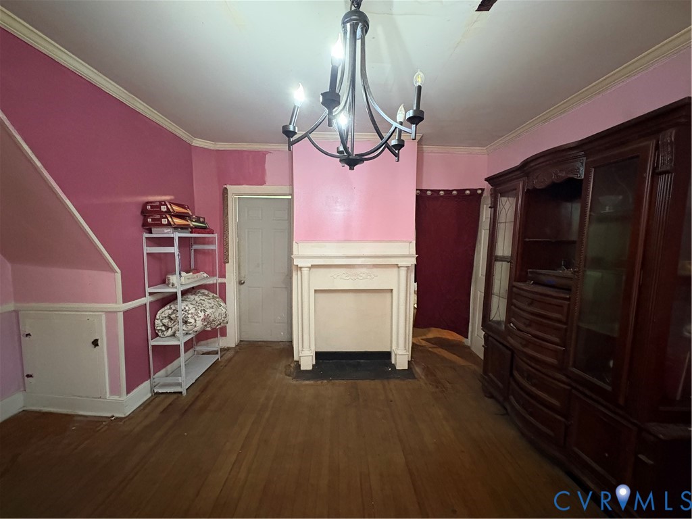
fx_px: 280
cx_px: 346
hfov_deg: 102.1
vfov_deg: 85.7
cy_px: 260
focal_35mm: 14
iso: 1000
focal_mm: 2.22
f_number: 2.2
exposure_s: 1/40
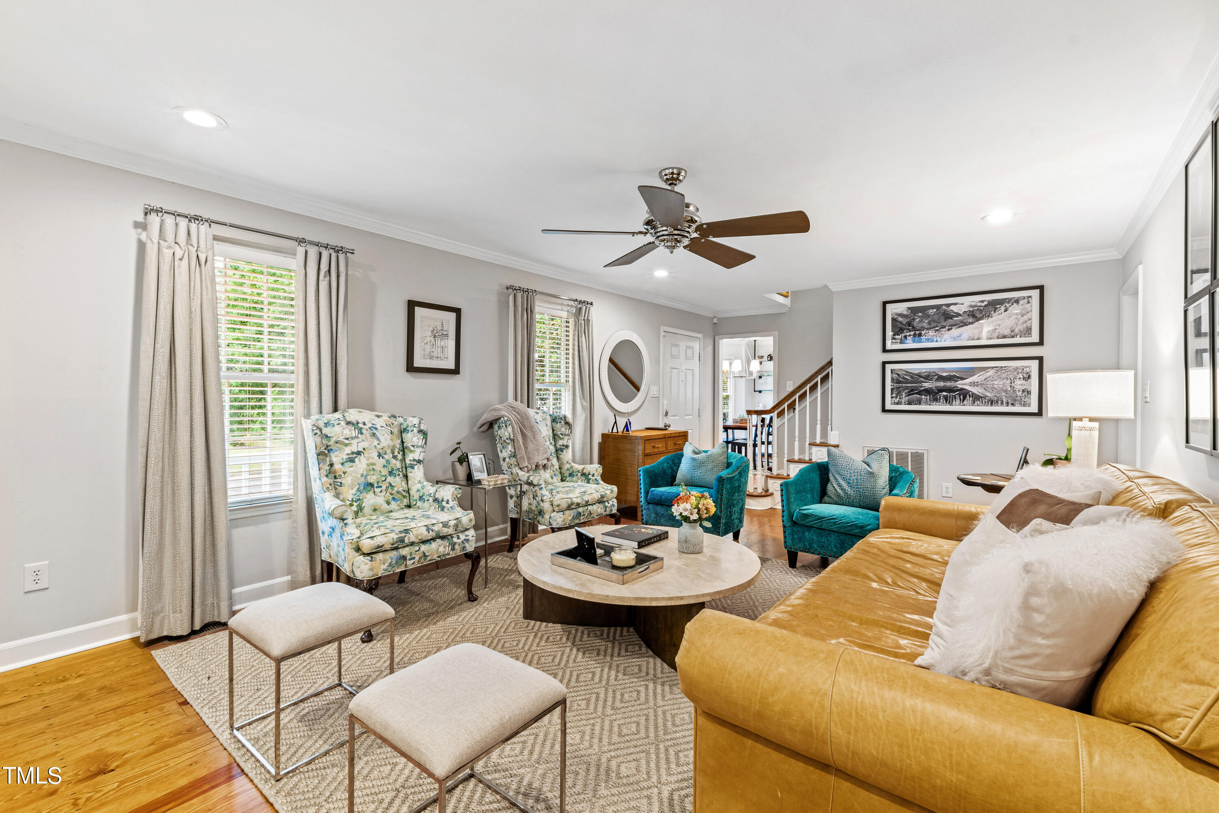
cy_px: 406
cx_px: 610
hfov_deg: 100.4
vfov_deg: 77.3
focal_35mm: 15
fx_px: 508
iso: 100
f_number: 9
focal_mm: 10
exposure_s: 1.3
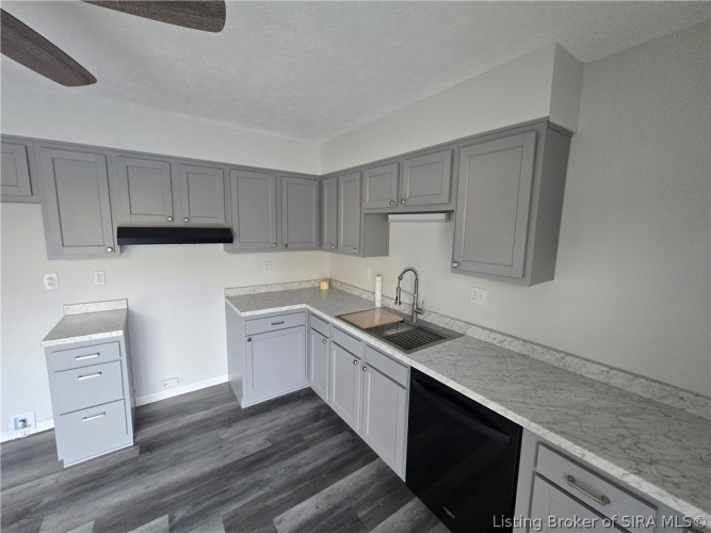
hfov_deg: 106.2
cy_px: 266
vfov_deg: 89.9
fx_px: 267
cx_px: 356
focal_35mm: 13
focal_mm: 2.2
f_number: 2.2
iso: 400
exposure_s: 1/60
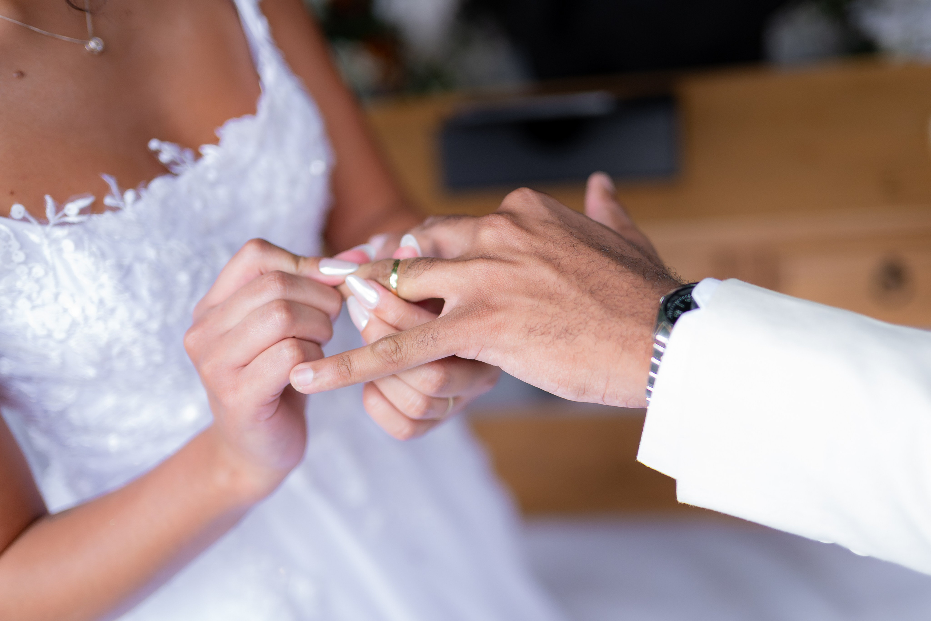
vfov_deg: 32.9
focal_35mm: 41
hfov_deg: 47.7
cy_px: 359
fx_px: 1048
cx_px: 539
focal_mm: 35
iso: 2500
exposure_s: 1/800
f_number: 1.4
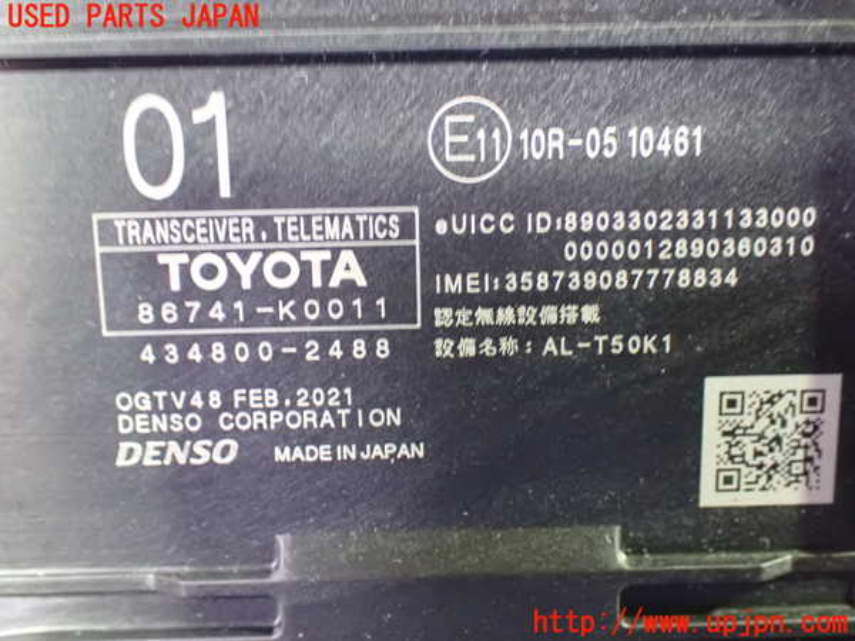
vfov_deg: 32.9
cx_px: 428
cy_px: 320
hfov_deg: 42.9
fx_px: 1087
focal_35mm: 44
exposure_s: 1/13
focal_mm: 7.84
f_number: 2.9
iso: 1600
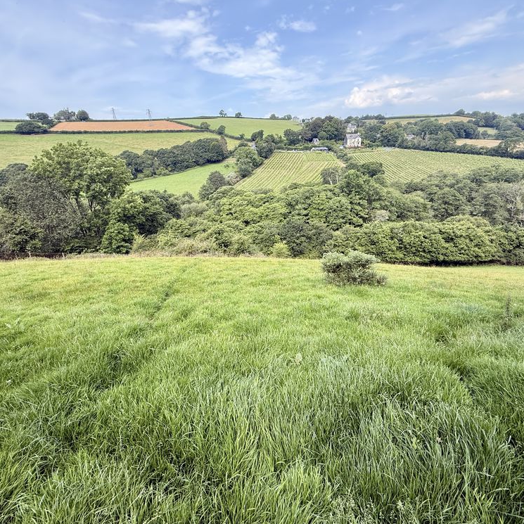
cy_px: 257
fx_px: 291
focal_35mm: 17
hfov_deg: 83.9
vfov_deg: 84.0
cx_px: 269
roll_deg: +2.8
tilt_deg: -20.6
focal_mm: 2.22
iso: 50
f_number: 2.2
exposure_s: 1/333
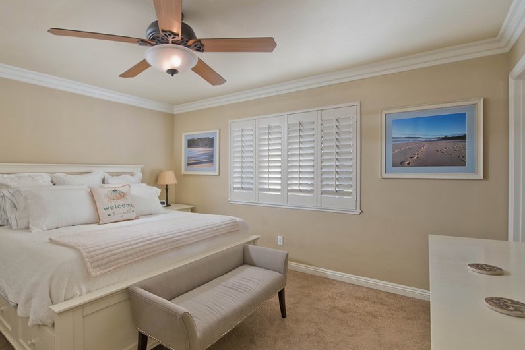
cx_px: 229
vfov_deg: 67.4
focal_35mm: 18
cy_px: 165
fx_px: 263
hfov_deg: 89.5
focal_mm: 14
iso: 400
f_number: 5.6
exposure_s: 1/20
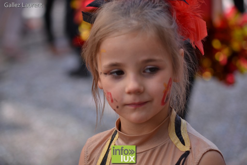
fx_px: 875
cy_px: 82
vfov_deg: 10.8
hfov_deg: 16.1
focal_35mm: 128
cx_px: 124
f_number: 2.8
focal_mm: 85
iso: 100
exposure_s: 1/400
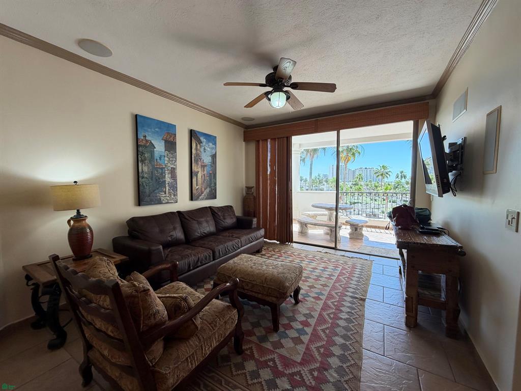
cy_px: 196
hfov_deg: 102.1
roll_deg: +0.8
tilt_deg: -4.2
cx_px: 260
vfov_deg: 85.7
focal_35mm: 14
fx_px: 211
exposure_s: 1/120
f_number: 2.2
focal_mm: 2.22
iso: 80
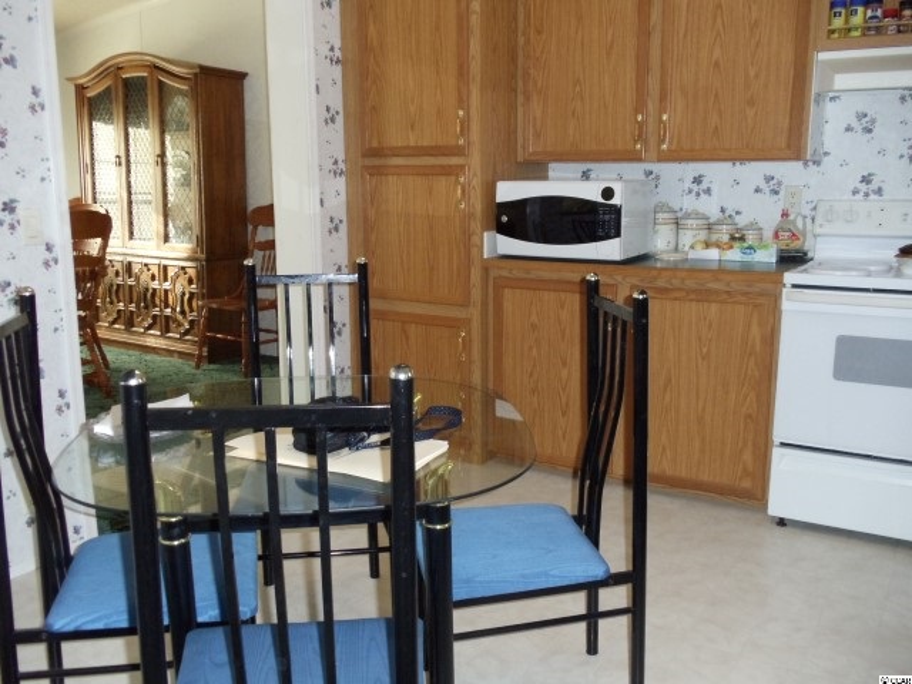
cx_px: 456
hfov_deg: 42.9
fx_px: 1159
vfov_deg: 32.9
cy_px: 342
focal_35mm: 44
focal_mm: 6
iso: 400
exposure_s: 1/30
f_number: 3.5
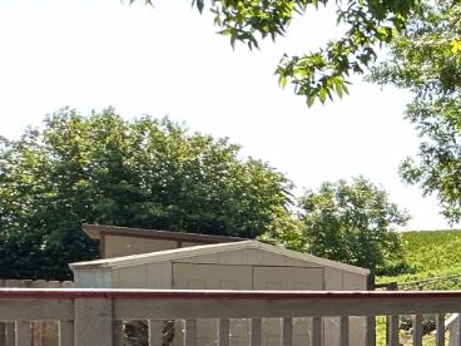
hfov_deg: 21.1
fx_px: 759
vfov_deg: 24.9
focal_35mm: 57
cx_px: 849
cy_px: 309
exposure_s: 1/243
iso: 40
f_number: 2.2
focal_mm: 2.22
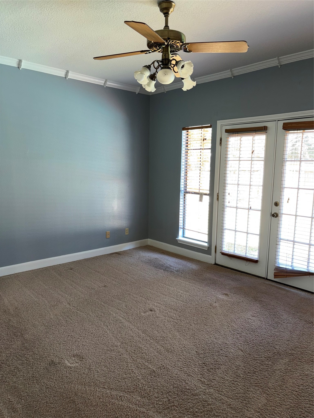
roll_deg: -1.3
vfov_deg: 67.3
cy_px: 209
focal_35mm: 26
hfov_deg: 53.1
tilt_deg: -7.6
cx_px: 157
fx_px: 314
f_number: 1.6
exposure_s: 1/33
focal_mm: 5.96
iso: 50
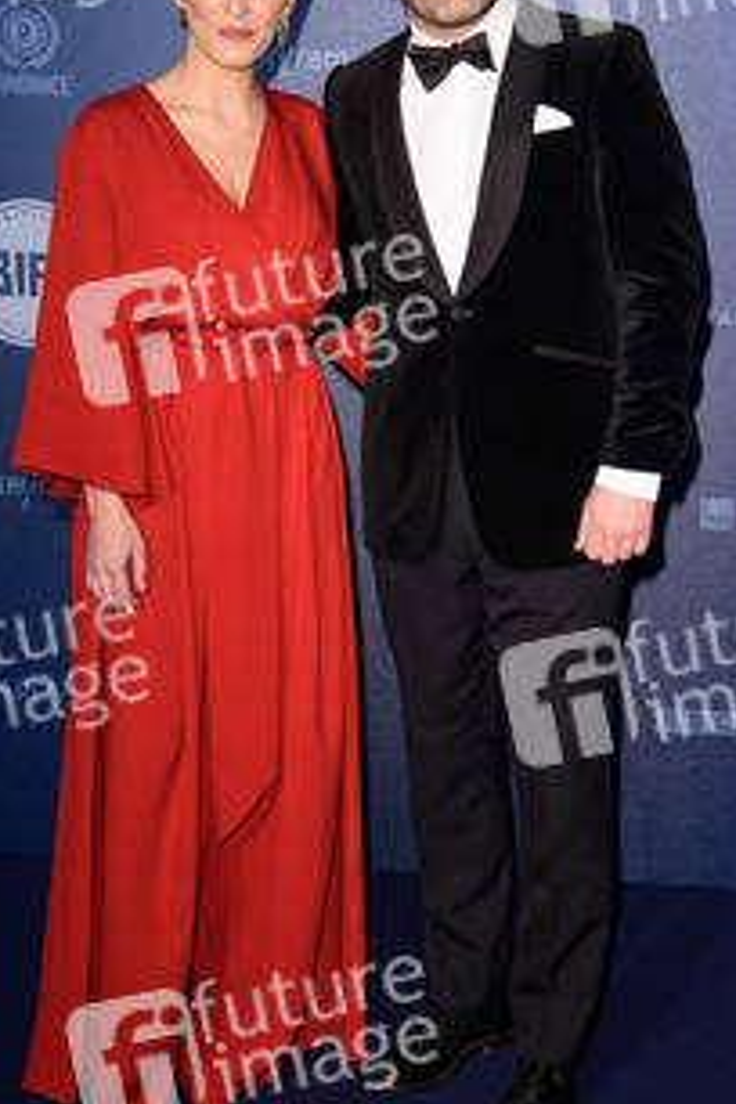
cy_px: 501
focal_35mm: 68
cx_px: 359
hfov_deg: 20.0
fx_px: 2085
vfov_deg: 29.6
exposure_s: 1/250
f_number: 5.6
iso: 800
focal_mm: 52
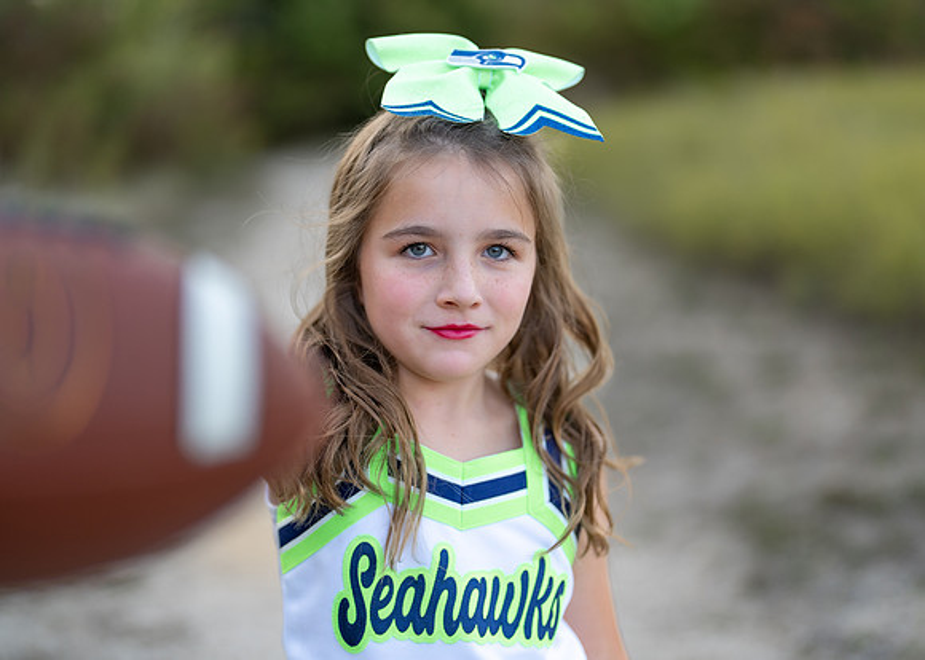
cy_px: 329
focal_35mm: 53
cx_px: 461
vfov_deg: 26.9
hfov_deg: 37.1
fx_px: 1379
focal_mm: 50
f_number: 1.2
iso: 100
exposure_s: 1/1000
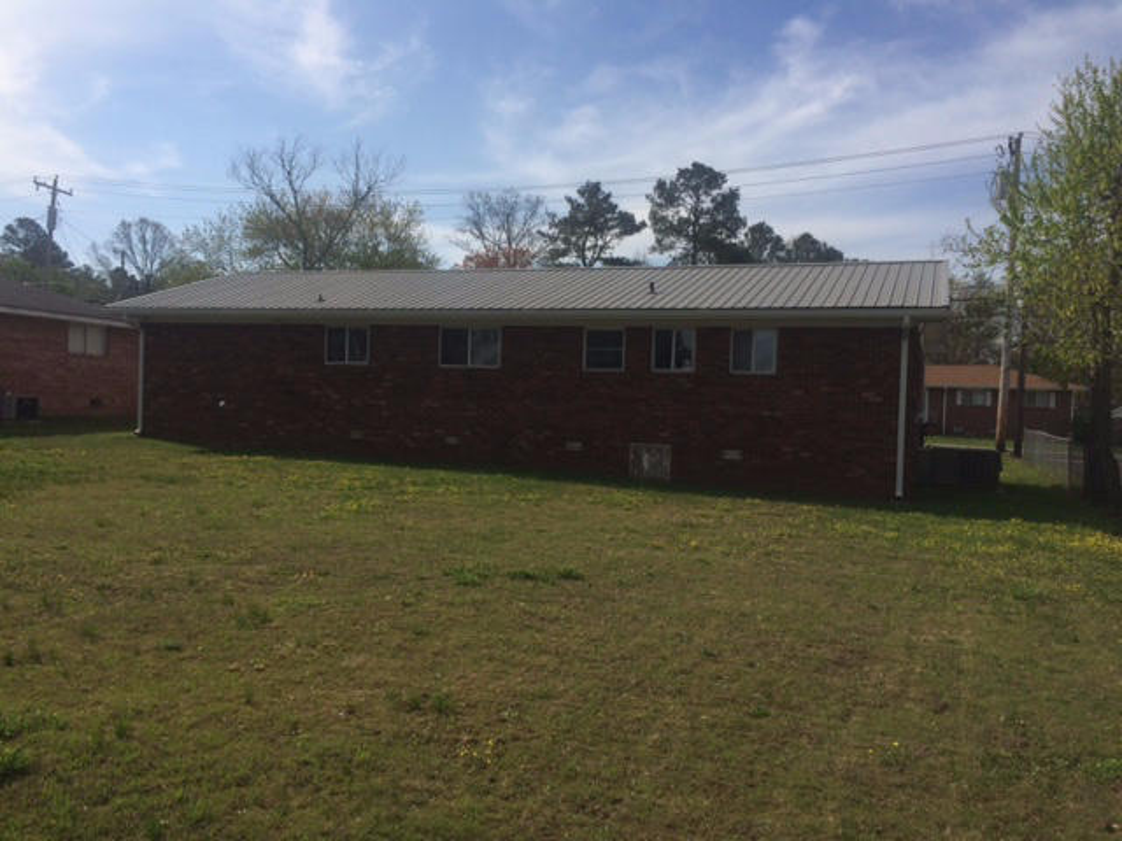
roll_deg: -1.7
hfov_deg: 61.7
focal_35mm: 29
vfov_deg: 48.2
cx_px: 561
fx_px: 940
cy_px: 420
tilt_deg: -2.7
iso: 32
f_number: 2.2
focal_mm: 4.15
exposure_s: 1/3731
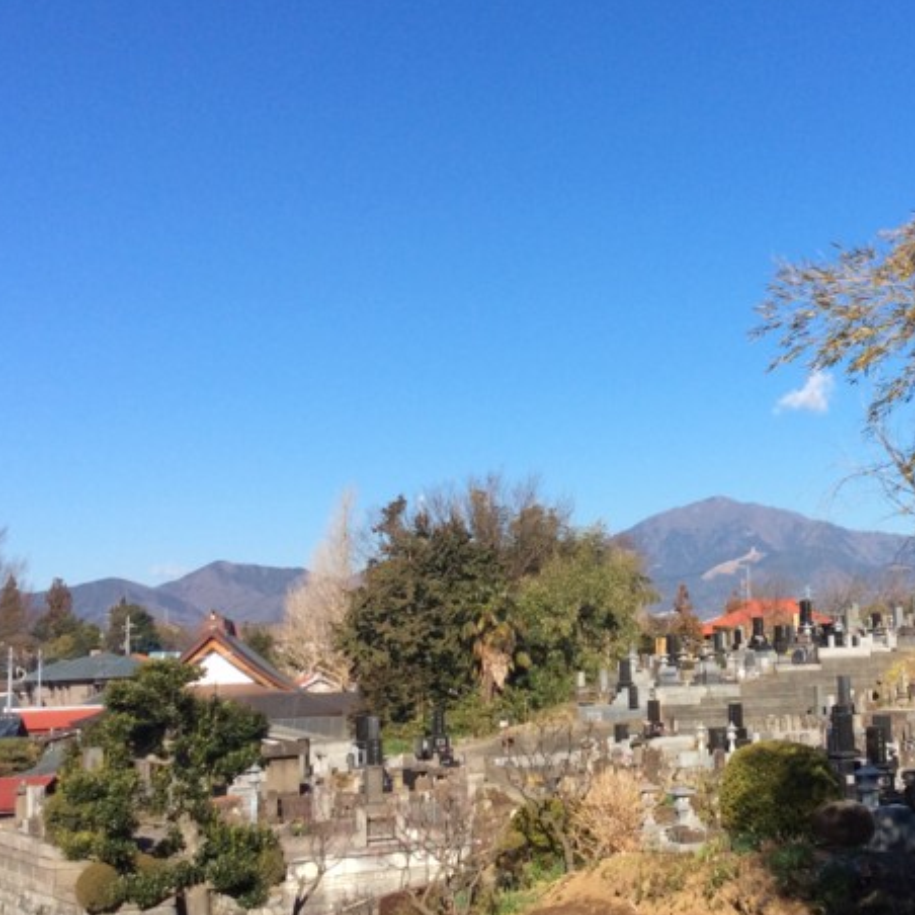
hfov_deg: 33.5
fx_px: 1495
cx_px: 666
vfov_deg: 34.0
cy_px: 530
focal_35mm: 50
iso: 32
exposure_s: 1/1167
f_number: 2.4
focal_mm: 3.3
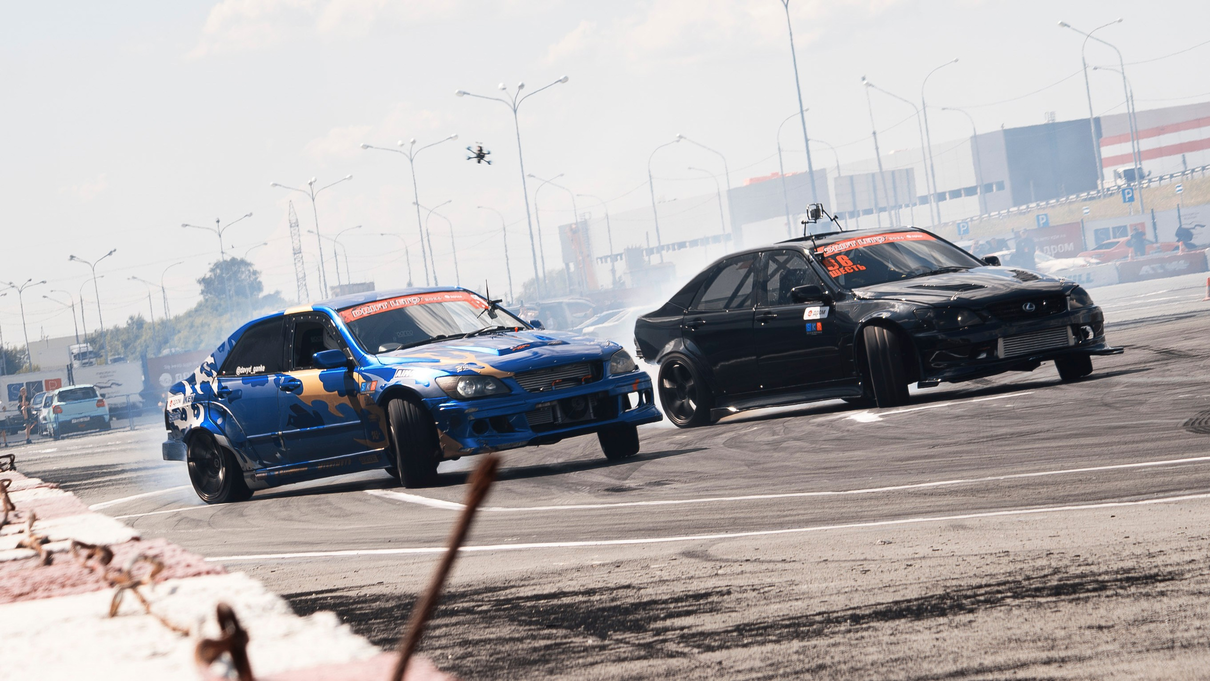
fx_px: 5444
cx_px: 526
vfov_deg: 7.2
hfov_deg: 12.7
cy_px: 379
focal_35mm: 170
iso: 100
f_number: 10
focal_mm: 75
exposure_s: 1/125
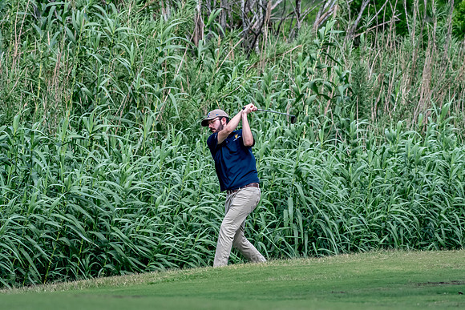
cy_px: 155
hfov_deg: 6.0
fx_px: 4457
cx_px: 232
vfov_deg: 4.0
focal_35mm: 345
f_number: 5.6
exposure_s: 1/2000
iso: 1250
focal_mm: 230
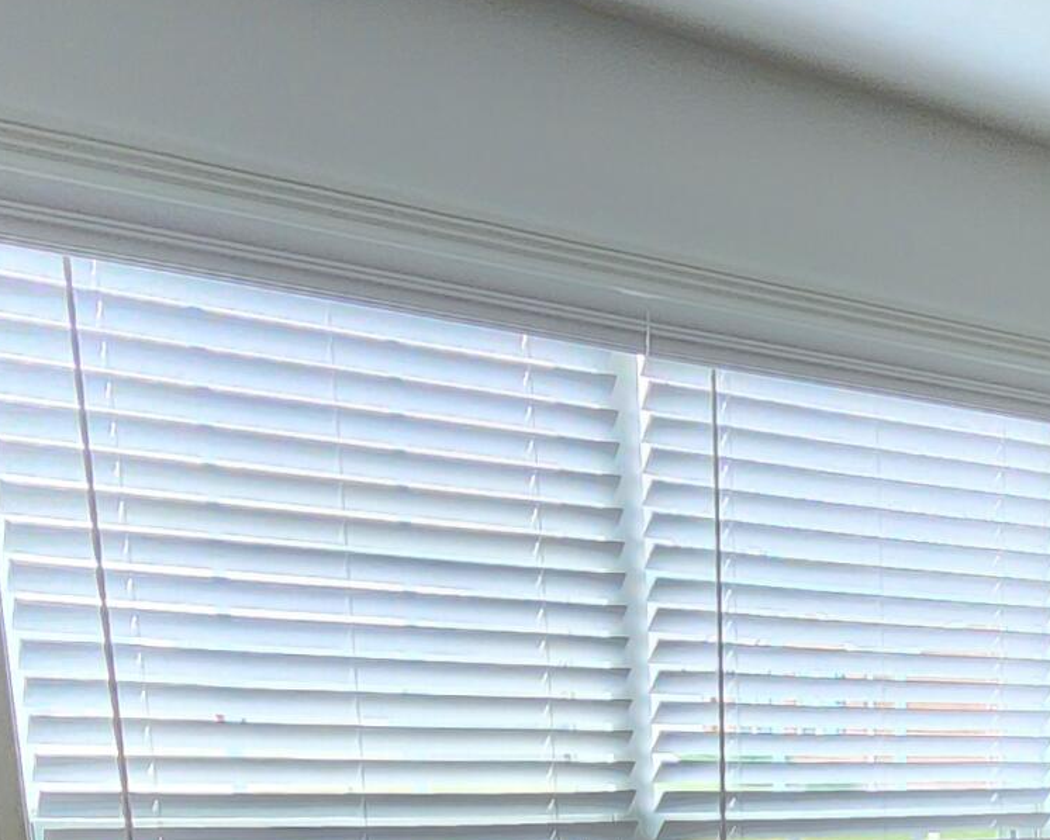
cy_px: 1182
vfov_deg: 24.5
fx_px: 1585
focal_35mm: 51
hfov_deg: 33.4
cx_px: 1058
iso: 400
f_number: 2.2
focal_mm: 2.2
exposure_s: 1/60.2
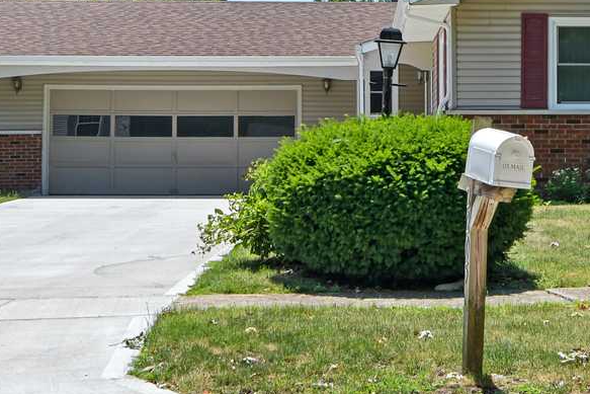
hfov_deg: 20.3
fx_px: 1639
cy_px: 63
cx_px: 441
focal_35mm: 100
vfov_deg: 13.6
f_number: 8
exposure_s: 1/100
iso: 320
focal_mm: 24
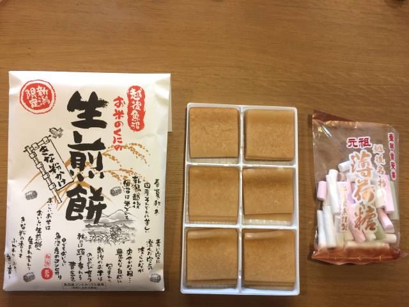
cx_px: 204
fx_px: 343
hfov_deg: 61.7
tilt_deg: -80.8
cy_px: 154
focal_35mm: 29
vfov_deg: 48.2
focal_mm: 4.15
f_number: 2.2
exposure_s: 1/33
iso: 160
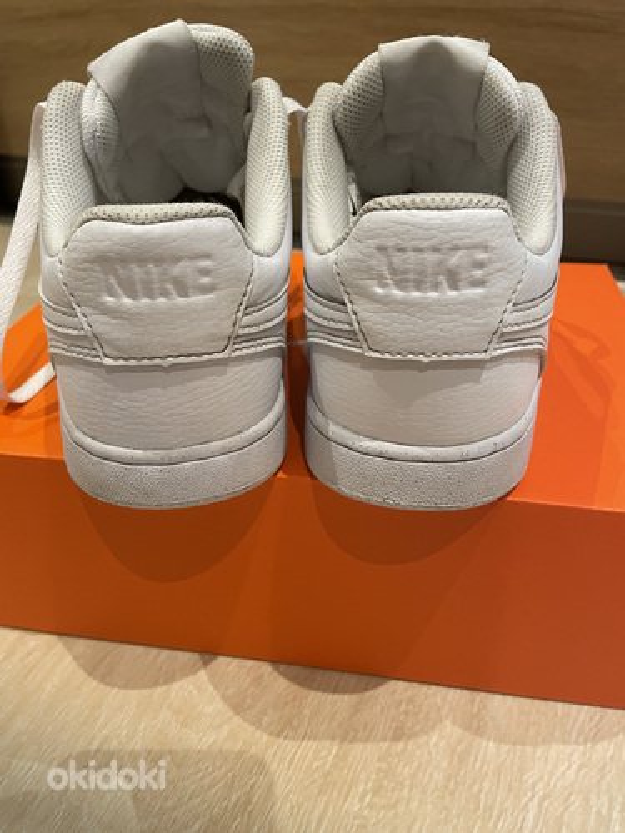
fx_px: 626
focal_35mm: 26
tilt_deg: -34.9
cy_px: 416
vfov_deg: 67.3
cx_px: 312
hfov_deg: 53.1
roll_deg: +1.9
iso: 100
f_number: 1.6
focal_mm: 4.2
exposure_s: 1/50
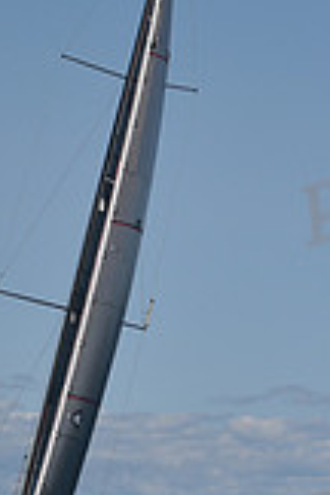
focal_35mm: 293
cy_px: 52
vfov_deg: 7.0
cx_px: 145
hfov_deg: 4.7
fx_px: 4028
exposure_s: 1/4000
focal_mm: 82
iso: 250
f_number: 3.2
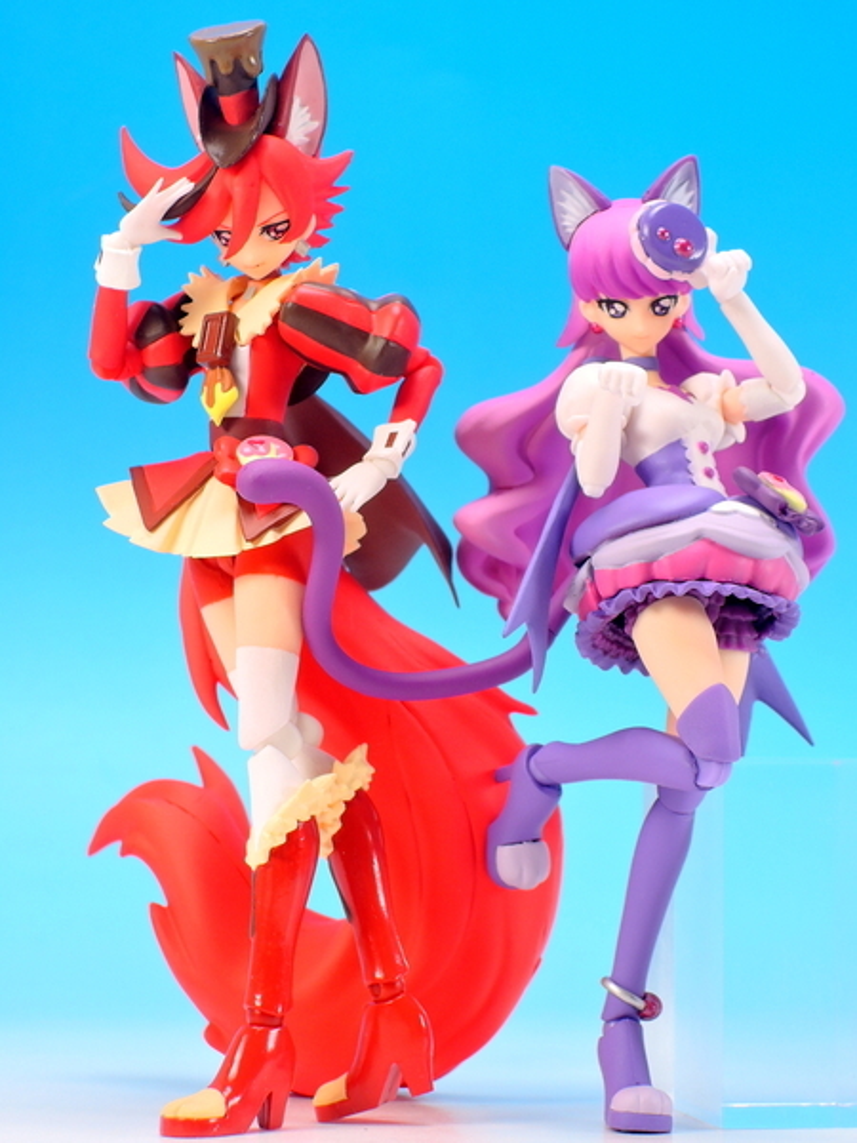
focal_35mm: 95
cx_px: 428
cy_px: 572
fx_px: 3136
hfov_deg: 15.6
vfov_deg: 20.7
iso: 80
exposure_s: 1
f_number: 6.3
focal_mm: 20.2
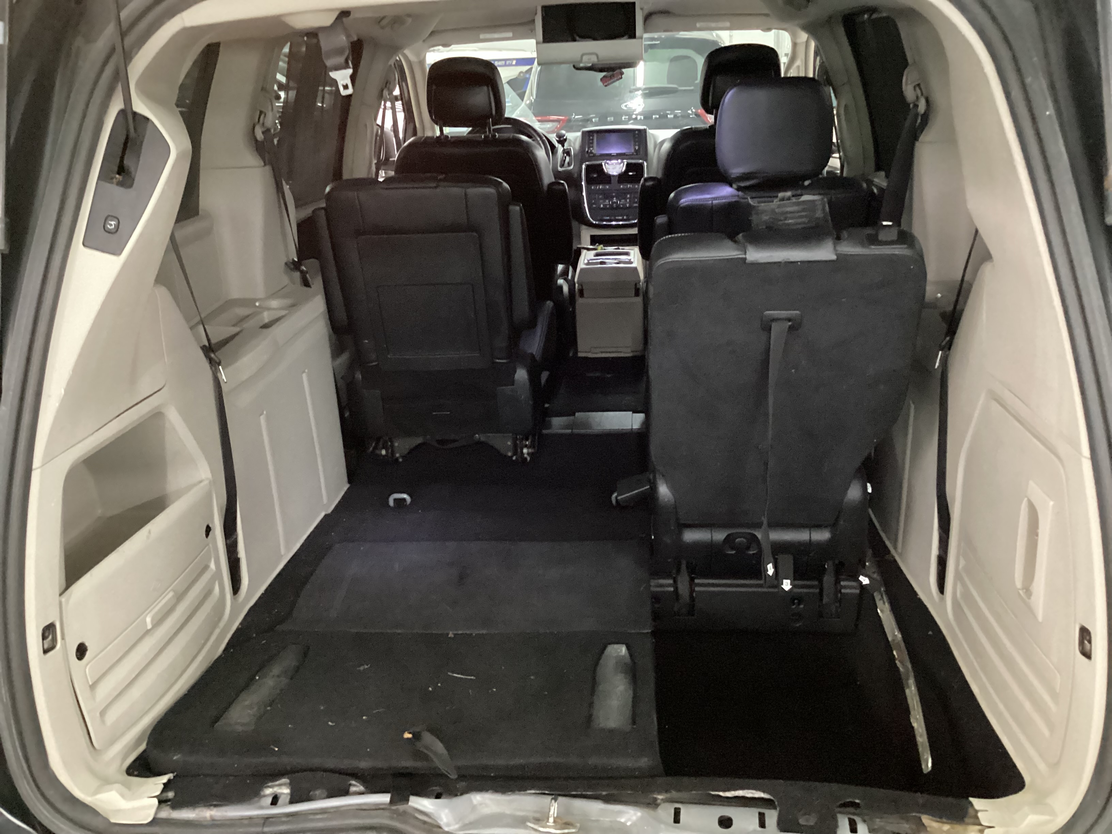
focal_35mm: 31
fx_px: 996
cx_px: 556
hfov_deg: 58.4
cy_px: 417
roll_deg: +3.3
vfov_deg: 45.4
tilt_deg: -21.8
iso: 800
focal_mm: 3.3
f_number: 2.4
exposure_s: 1/17
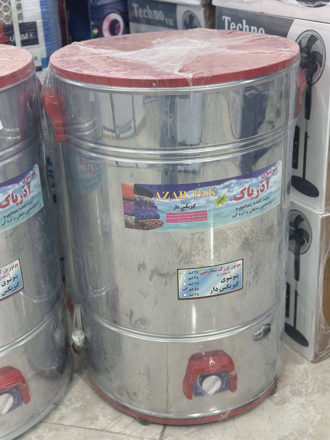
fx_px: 610
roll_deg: +2.0
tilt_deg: -25.9
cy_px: 220
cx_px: 165
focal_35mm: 48
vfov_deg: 39.7
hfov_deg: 30.3
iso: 100
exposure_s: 1/100
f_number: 1.78
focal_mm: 6.86
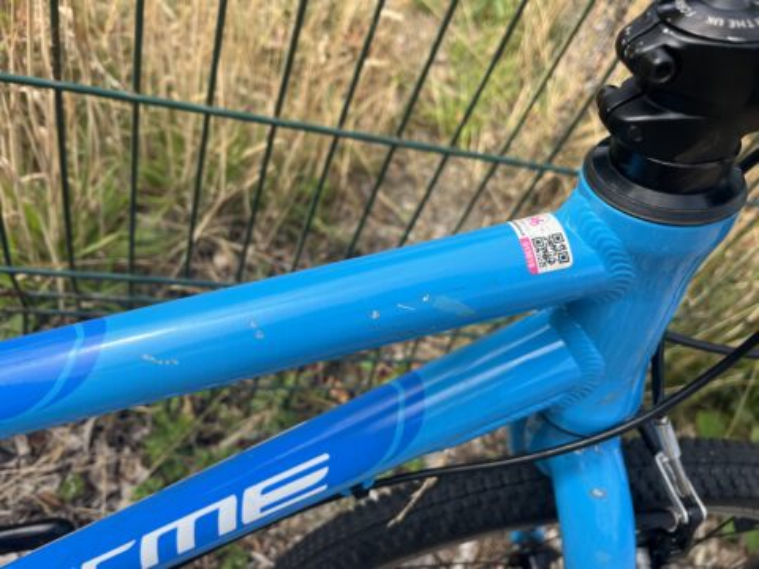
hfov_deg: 67.3
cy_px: 284
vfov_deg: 53.1
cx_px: 380
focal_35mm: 26
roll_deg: -26.6
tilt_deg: -44.9
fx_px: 570
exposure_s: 1/1066
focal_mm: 5.1
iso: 50
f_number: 1.6
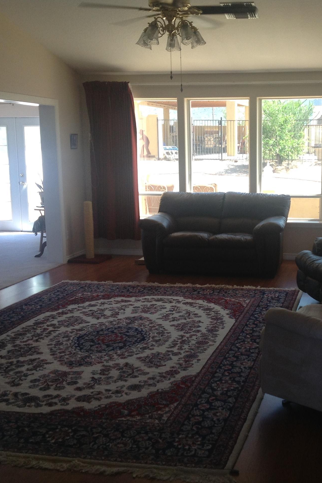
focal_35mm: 49
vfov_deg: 40.3
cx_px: 264
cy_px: 242
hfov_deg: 26.9
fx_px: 657
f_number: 2.4
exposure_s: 1/60
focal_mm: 4.28
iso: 64
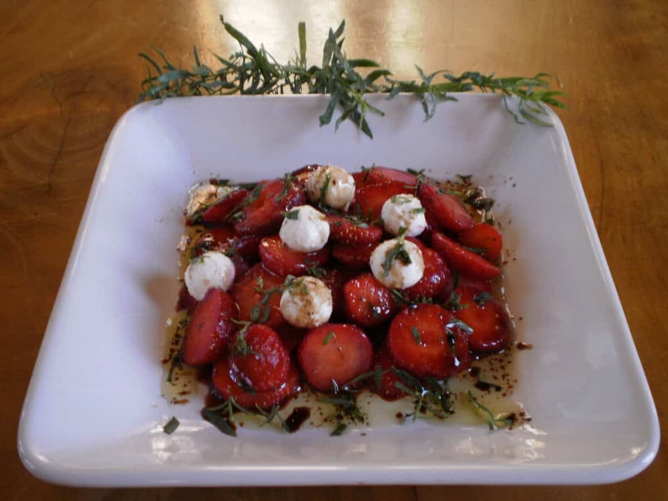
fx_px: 868
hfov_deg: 42.1
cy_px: 250
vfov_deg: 32.2
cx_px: 334
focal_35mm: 45
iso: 200
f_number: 3.5
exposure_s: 1/60
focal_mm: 7.4
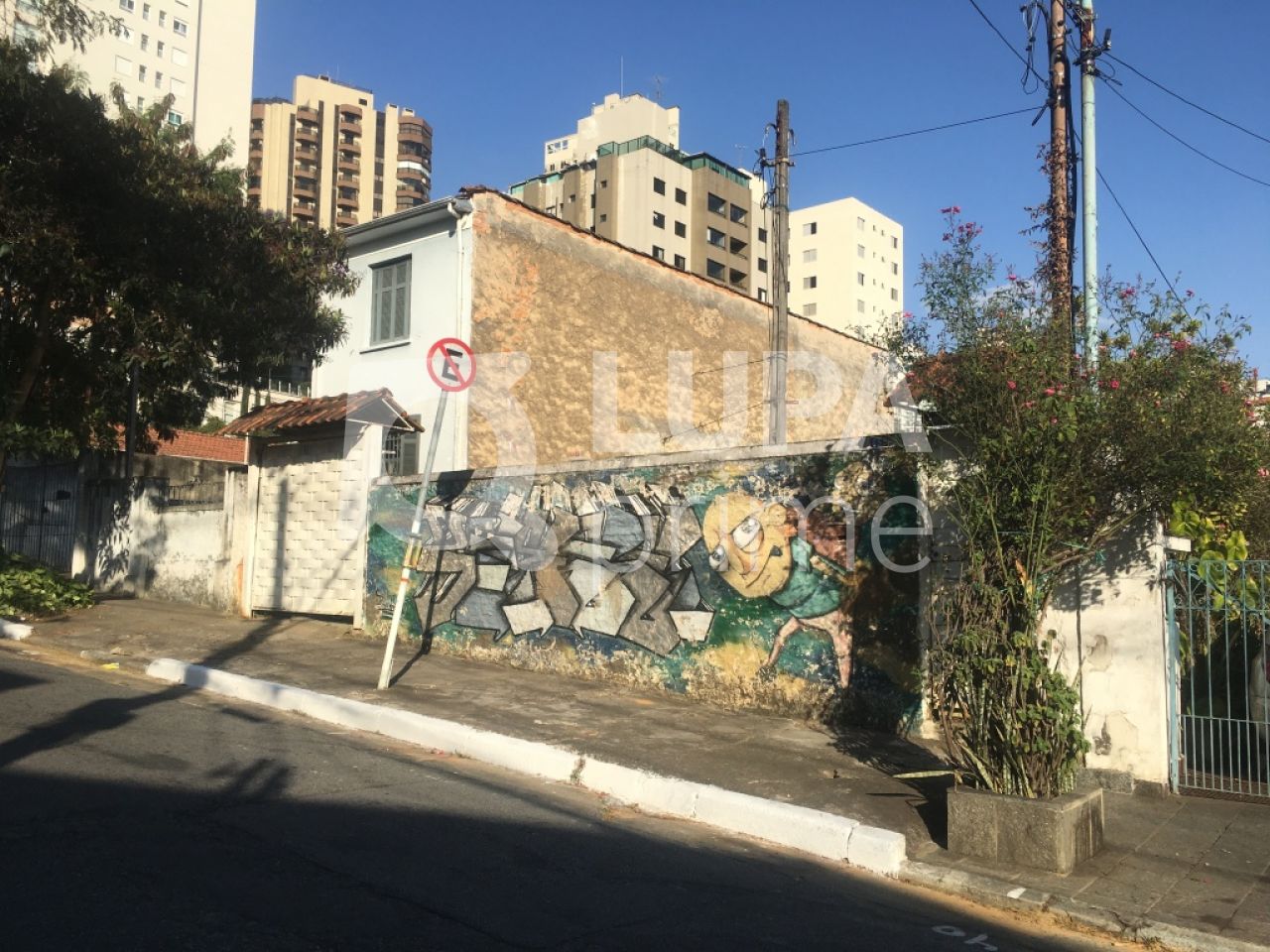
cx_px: 635
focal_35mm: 29
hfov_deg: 61.7
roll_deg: -0.1
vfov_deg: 48.2
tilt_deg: +8.4
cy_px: 476
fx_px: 1064
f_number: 2.2
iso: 25
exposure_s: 1/1832
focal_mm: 4.15
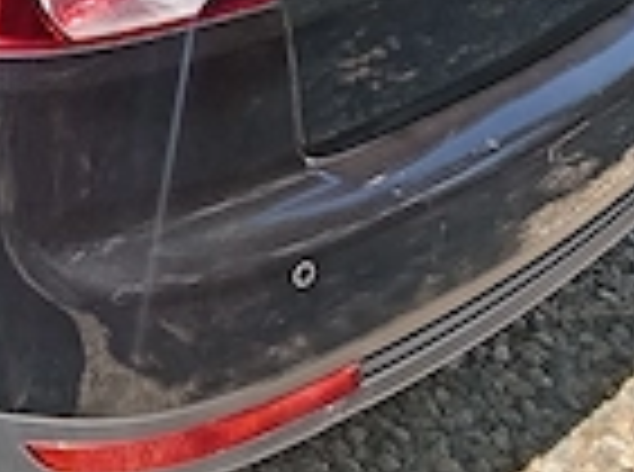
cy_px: -160
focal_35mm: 115
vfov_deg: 12.4
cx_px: 330
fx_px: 2101
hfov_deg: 17.2
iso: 100
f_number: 1.8
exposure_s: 1/132
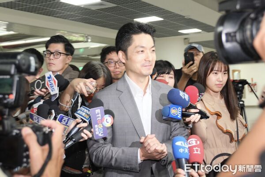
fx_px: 228
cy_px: 88
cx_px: 132
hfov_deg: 60.3
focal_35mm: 31
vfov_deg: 42.3
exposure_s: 1/160
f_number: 2.8
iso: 1600
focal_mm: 20.6
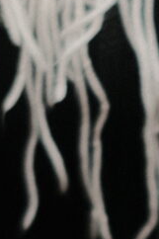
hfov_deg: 6.1
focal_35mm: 222
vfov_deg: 9.2
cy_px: 237
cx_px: 191
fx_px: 1473
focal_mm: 23
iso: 800
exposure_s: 1/800
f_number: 2
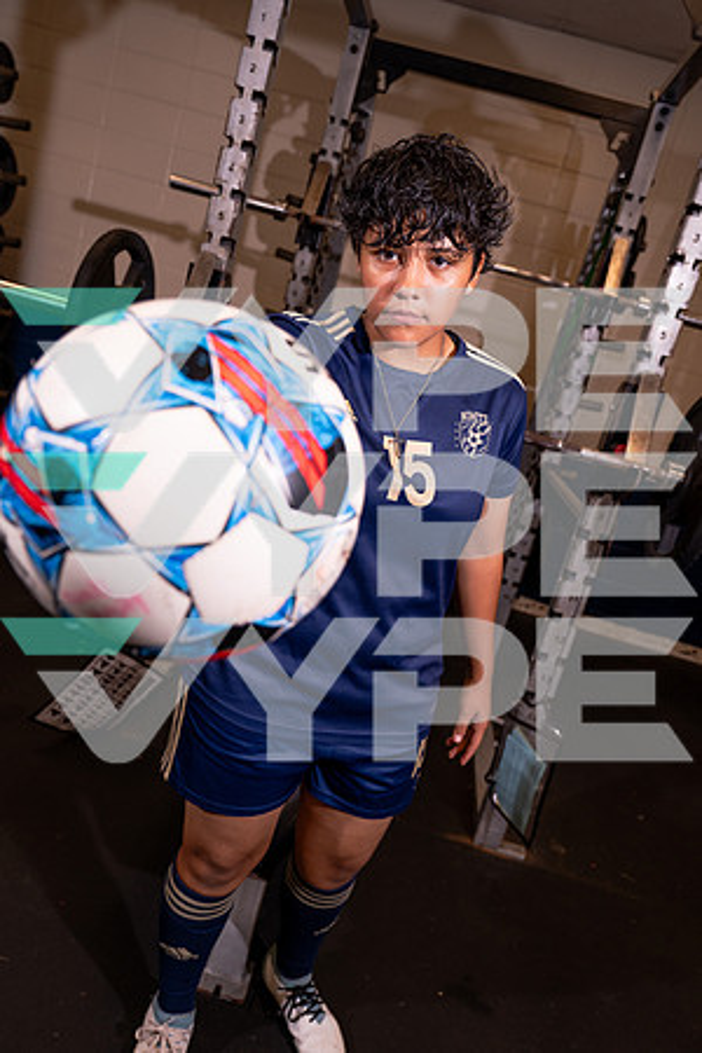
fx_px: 819
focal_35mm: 28
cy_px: 526
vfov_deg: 65.5
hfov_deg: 46.4
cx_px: 351
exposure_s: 1/250
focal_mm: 28
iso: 500
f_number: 4
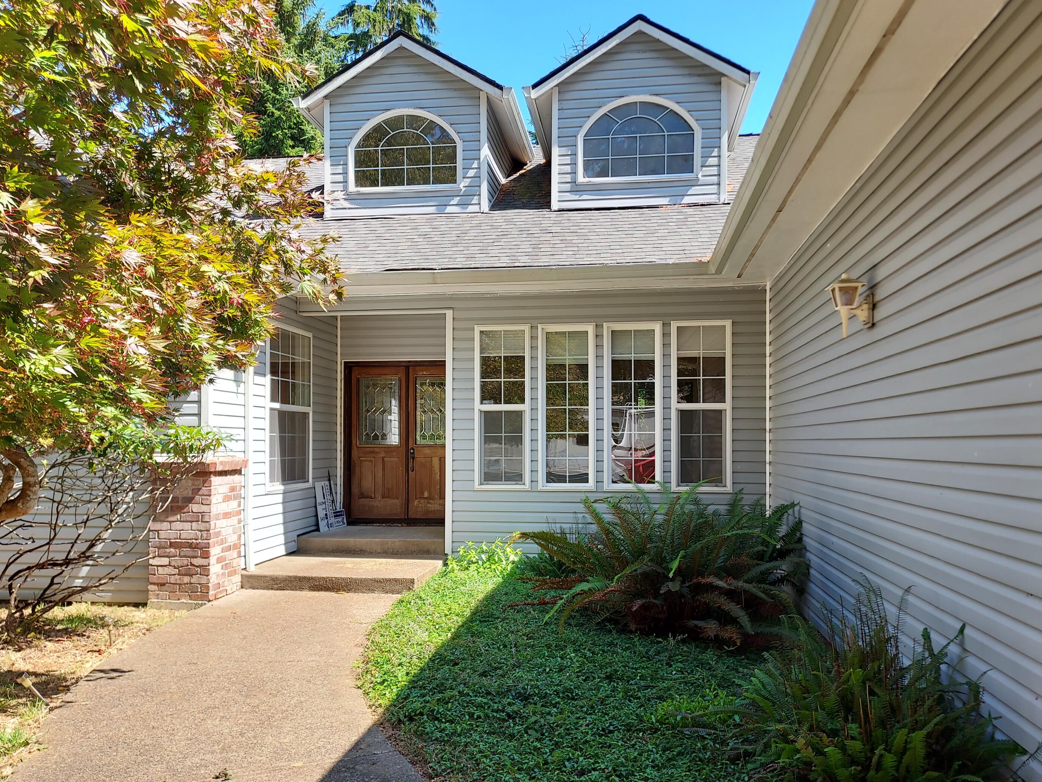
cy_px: 420
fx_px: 783
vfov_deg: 53.0
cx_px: 511
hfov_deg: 67.3
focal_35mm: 26
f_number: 1.8
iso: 40
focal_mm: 4.6
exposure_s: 1/291
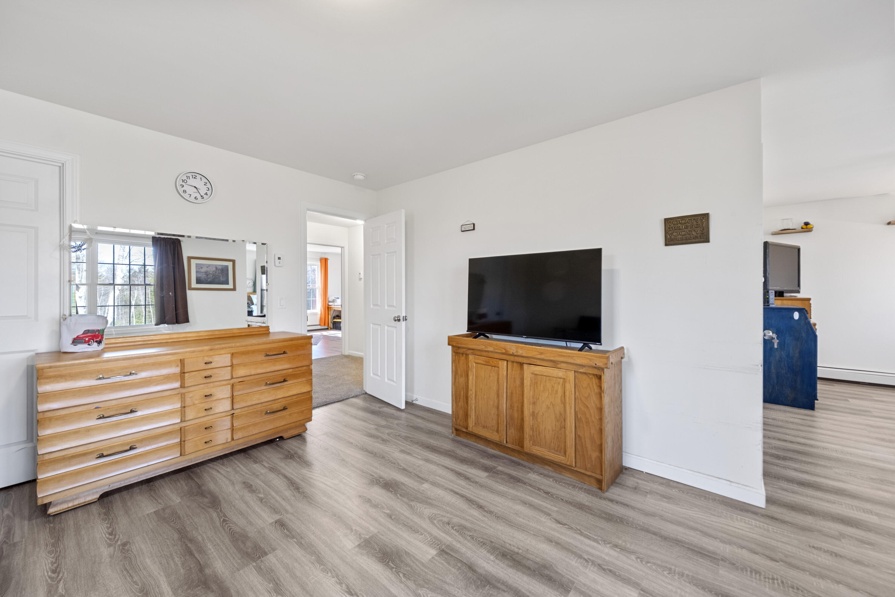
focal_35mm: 14
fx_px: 348
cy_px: 298
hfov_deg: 104.3
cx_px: 448
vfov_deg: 81.2
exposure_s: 1/4
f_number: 8
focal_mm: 9.1
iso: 500
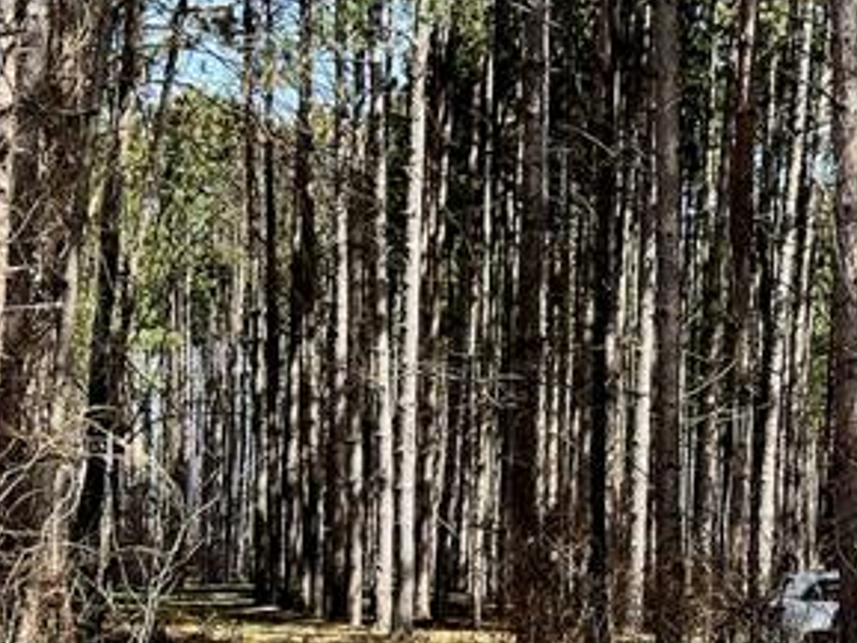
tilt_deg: -1.7
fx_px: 2279
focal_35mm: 92
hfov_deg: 21.2
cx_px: 623
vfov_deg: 15.8
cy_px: 619
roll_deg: -2.0
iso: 50
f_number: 1.5
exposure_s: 1/1575
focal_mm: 5.7
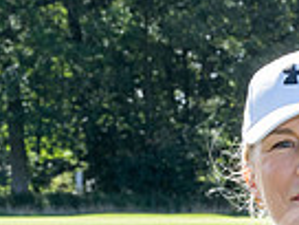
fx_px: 1918
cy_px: 389
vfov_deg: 6.6
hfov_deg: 8.5
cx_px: 600
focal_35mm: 222
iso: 250
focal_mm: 48
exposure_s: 1/100
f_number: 11
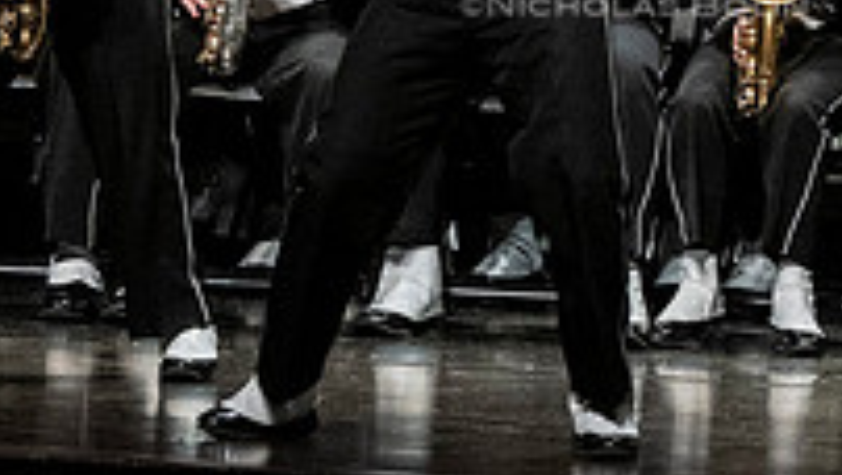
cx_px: 634
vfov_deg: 1.9
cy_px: -183
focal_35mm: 653
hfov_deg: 3.3
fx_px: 14591
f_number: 4
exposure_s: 1/500
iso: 4000
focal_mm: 145
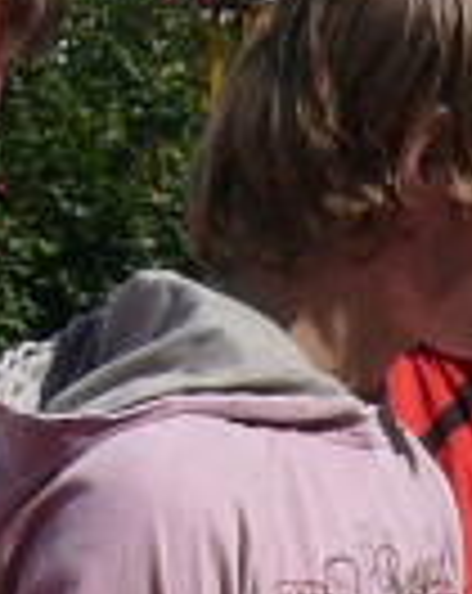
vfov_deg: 3.5
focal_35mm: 548
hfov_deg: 2.8
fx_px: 9602
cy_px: 554
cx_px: 1196
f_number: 7.1
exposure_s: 1/500
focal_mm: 15.6
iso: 100
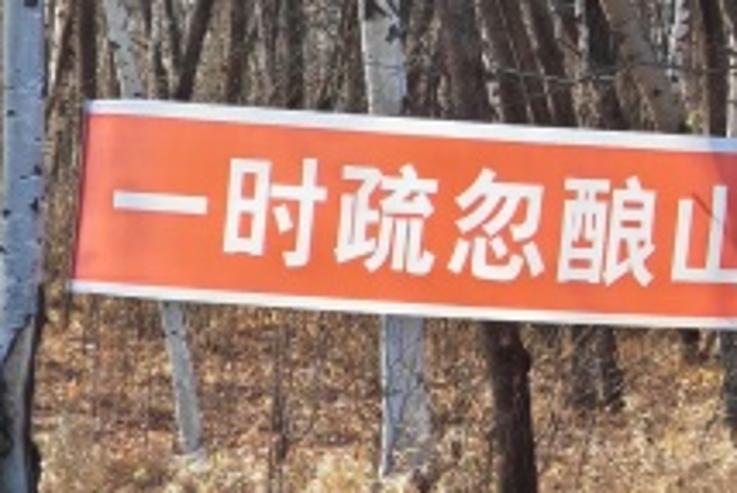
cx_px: 940
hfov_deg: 7.5
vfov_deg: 5.1
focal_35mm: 272
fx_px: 5572
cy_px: 248
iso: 50
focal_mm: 8.67
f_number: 2.4
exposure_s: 1/220
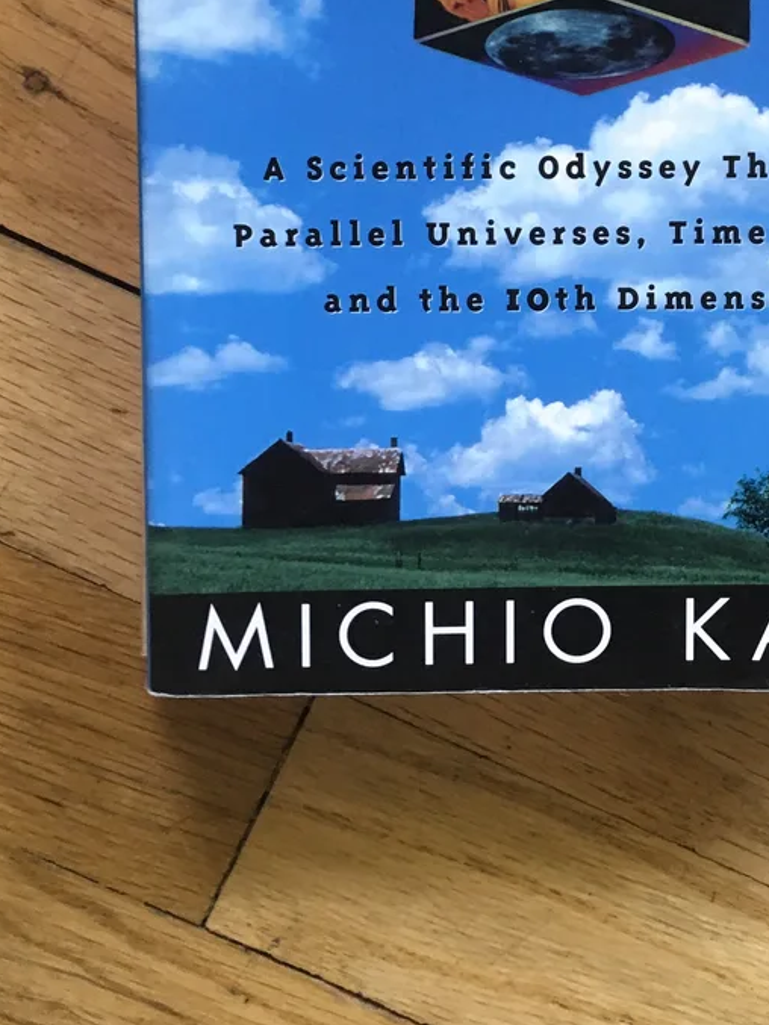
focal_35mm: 60
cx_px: 658
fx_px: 1777
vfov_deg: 30.3
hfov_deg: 23.9
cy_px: 41
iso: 80
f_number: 2.2
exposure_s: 1/30
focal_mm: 4.15
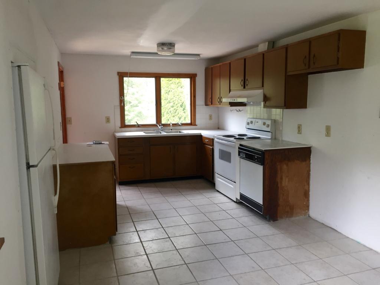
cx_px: 190
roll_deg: +0.9
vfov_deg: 48.2
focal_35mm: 29
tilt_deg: -7.9
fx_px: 318
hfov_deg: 61.7
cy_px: 142
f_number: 2.2
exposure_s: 1/30
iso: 64
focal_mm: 4.15
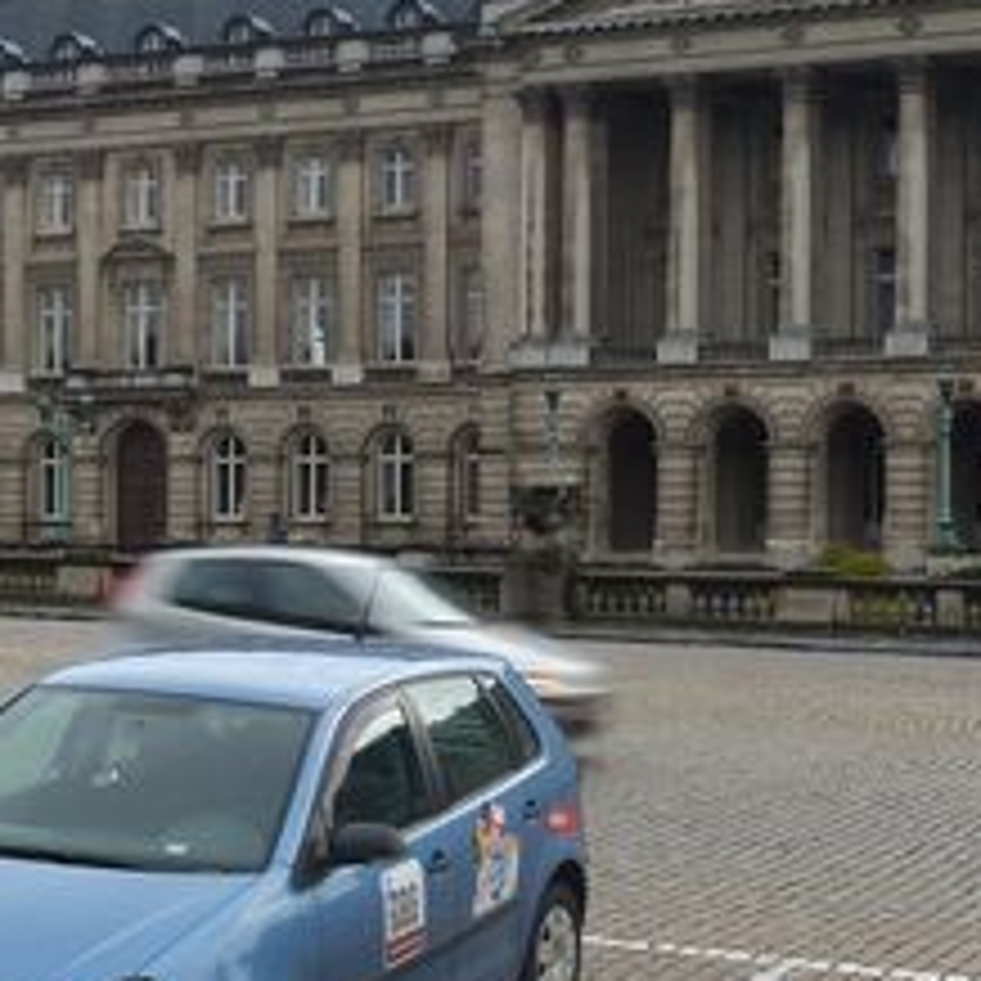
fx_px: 2501
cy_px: 612
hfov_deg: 22.1
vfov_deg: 22.1
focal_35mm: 78
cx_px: 288
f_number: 3.4
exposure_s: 1/40
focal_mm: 5
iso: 80
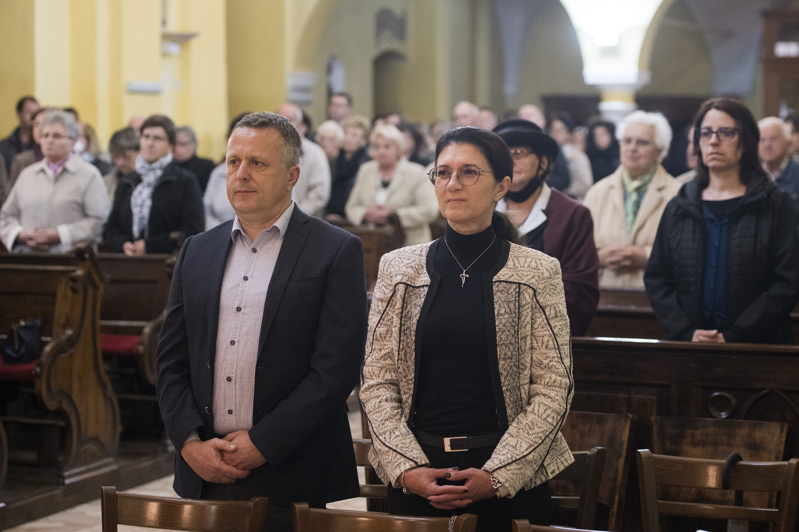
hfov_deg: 27.3
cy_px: 259
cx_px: 412
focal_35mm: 74
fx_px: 1642
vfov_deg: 18.4
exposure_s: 1/100
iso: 2000
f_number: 2.8
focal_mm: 70
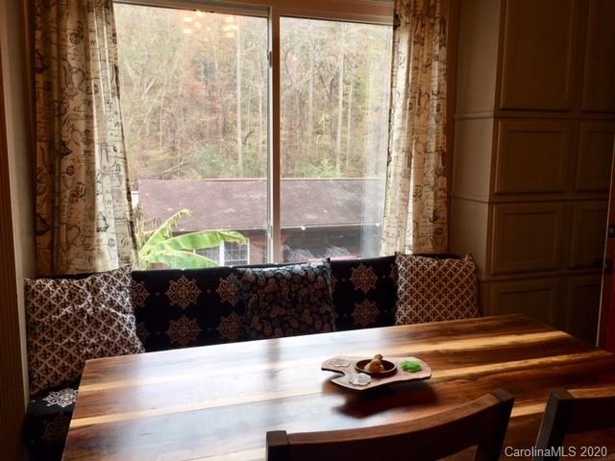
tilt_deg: -7.0
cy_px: 230
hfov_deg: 61.7
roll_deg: -1.3
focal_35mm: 29
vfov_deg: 48.2
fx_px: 515
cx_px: 308
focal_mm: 4.15
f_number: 2.2
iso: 32
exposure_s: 1/60
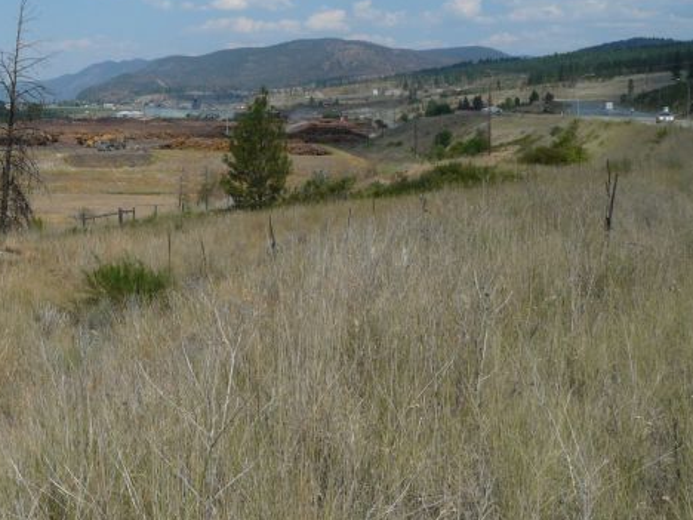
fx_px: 1061
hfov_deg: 34.7
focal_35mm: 53
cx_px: 111
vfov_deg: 27.1
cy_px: 117
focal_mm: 5
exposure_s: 1/400
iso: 100
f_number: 7.1
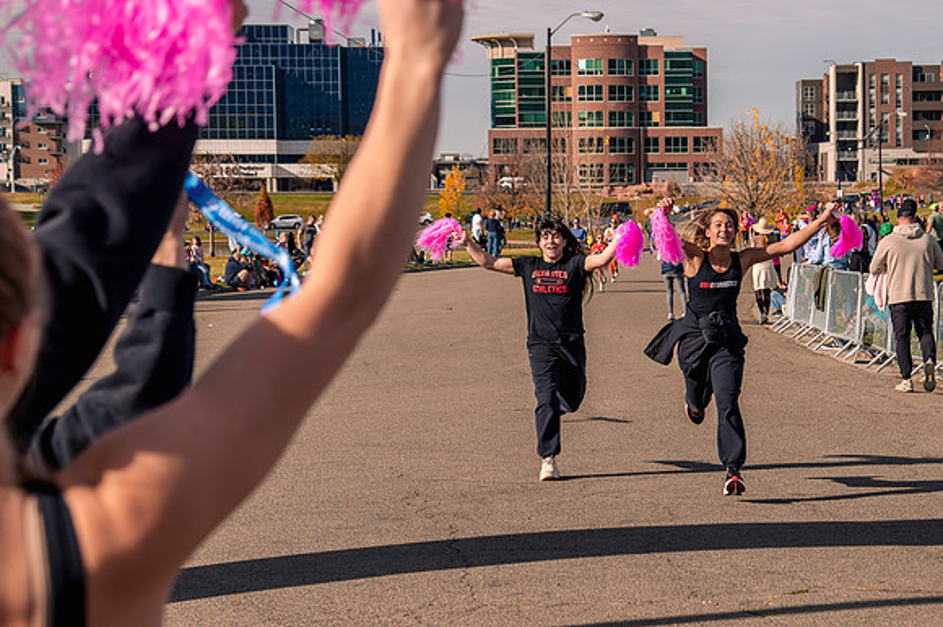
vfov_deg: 14.8
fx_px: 2413
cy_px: 272
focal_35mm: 92
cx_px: 648
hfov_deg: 22.0
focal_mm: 58
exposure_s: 1/1250
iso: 200
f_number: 5.6
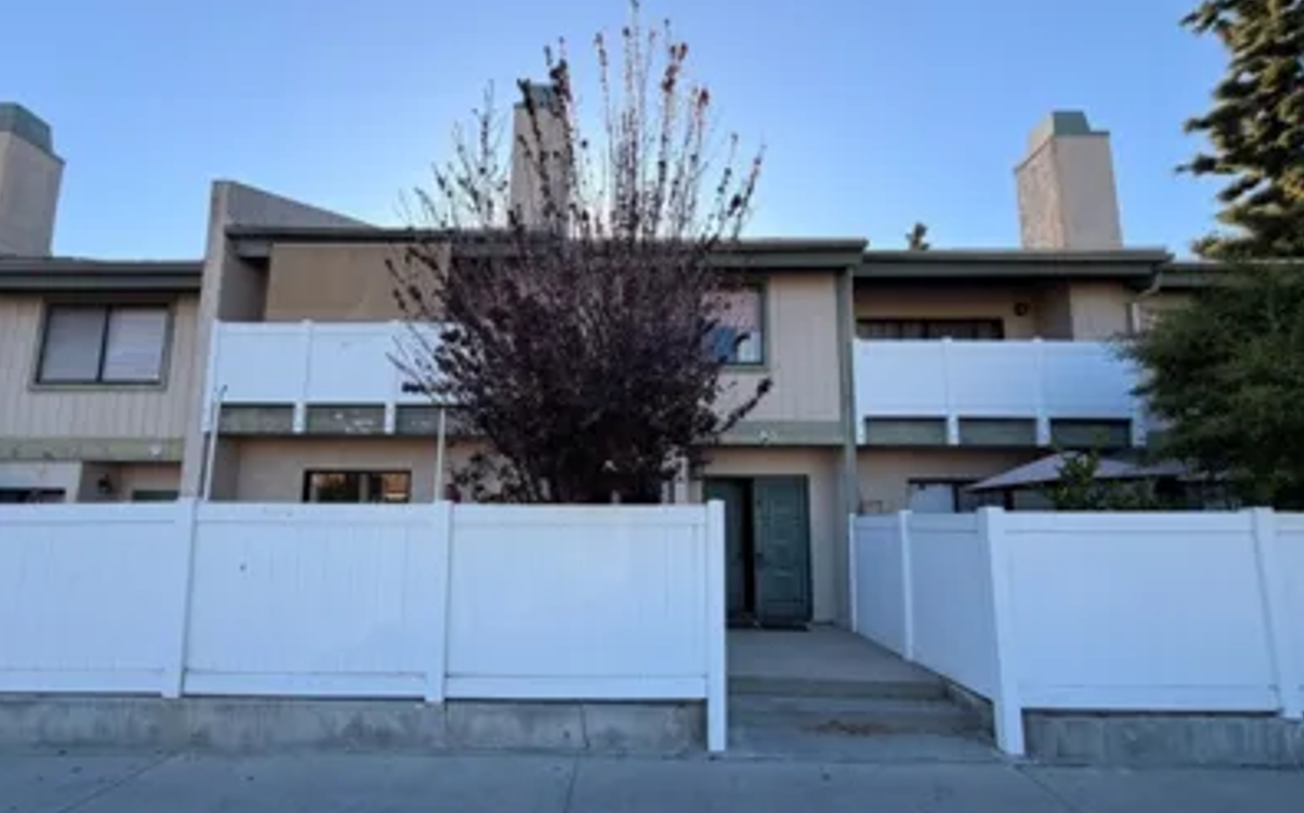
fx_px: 568
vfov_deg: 70.8
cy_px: 461
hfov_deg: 97.8
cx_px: 627
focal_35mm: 16
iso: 40
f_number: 2.2
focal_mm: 2.22
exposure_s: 1/672
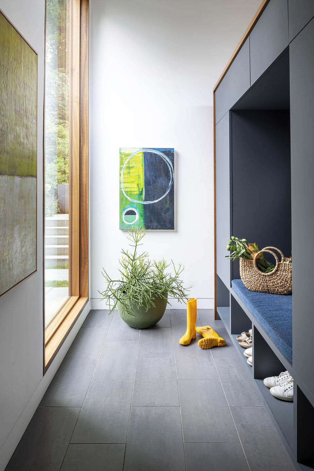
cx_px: 157
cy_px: 236
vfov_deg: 73.7
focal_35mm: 24
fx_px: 314
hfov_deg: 53.1
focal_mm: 24
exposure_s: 1/6
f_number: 9.5
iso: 125
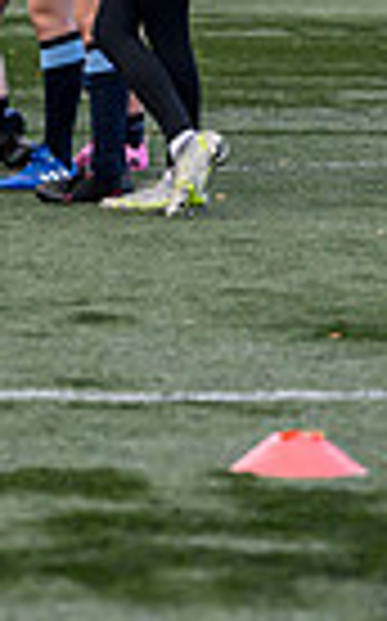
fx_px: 6747
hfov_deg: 3.2
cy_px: -16
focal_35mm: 399
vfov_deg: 5.3
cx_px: -783
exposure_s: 1/1600
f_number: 4
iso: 1600
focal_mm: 93
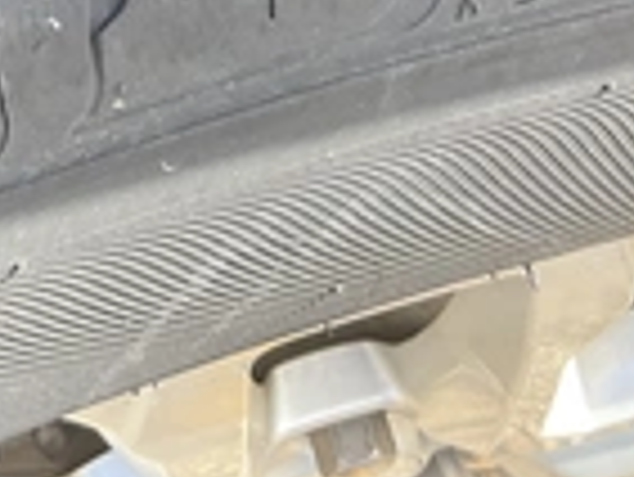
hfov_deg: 23.7
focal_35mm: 82
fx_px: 1503
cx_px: 234
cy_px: -180
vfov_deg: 16.8
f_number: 1.8
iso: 32
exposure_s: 1/148
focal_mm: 3
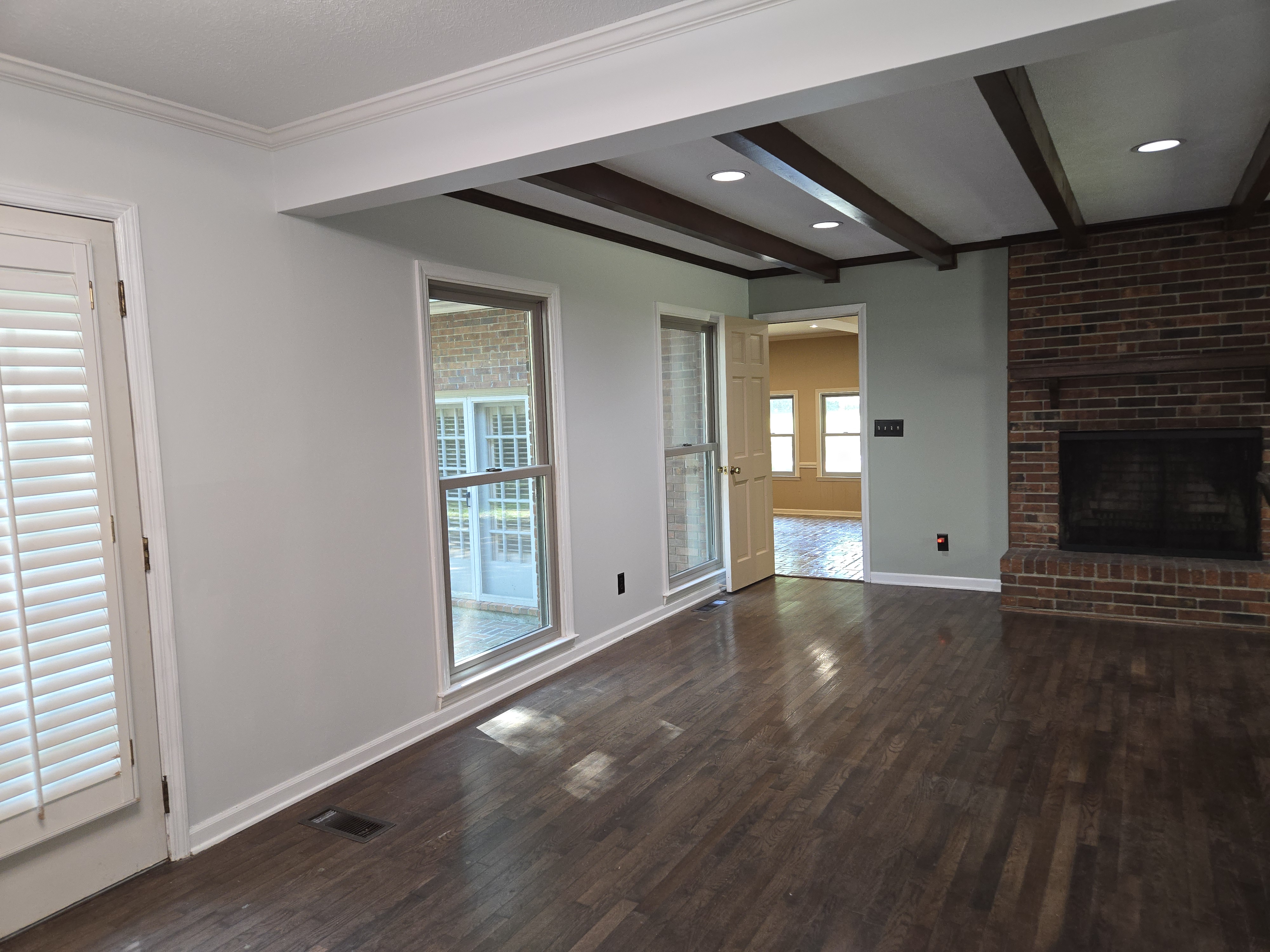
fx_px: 844
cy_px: 476
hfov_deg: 73.9
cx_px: 635
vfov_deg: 58.9
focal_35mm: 23
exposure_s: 1/24
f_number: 1.8
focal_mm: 5.4
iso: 100
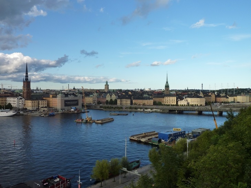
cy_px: 94
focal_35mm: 30
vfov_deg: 46.8
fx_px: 217
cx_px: 126
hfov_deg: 60.0
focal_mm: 5
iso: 125
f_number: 4
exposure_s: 1/500
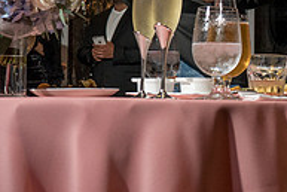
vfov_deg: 11.9
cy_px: 17
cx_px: 364
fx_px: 917
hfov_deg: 16.8
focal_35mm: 115
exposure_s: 1/200
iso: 800
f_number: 5.6
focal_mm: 35
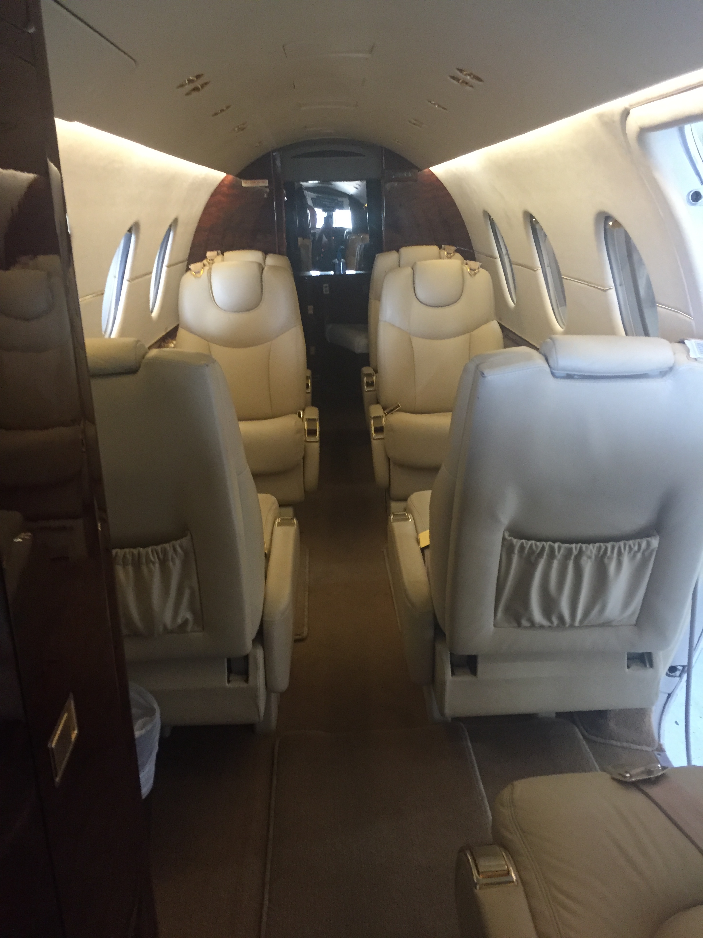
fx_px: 785
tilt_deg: -19.3
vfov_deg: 61.7
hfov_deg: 48.2
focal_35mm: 29
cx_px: 352
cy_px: 469
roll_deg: +2.4
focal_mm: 4.15
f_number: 2.2
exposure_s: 1/30
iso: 200
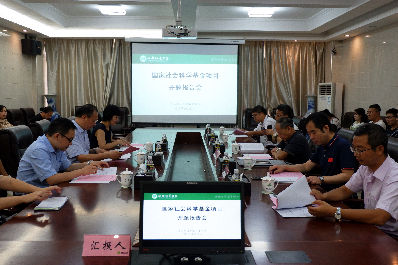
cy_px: 132
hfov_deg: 53.1
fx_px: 398
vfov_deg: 36.9
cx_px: 199
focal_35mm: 36
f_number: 4.2
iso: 640
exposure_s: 1/50
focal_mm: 24.3
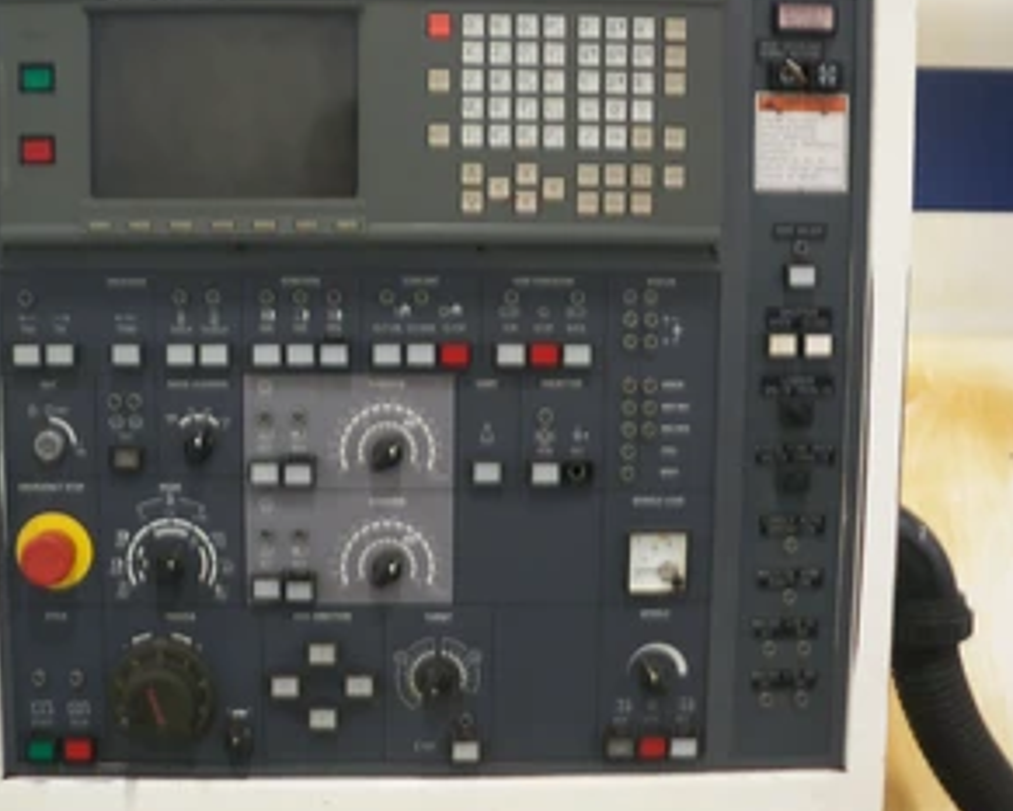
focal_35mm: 51
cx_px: 435
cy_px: 355
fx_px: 1530
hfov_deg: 36.6
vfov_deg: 29.7
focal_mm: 6.3
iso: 80
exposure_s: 1/4
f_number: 3.5
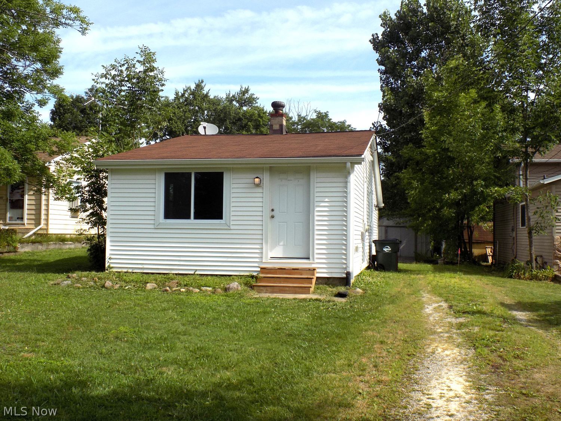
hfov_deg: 50.1
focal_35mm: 37
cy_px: 210
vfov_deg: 38.7
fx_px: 600
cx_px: 280
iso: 80
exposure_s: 1/1000
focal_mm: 6.6
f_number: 3.5
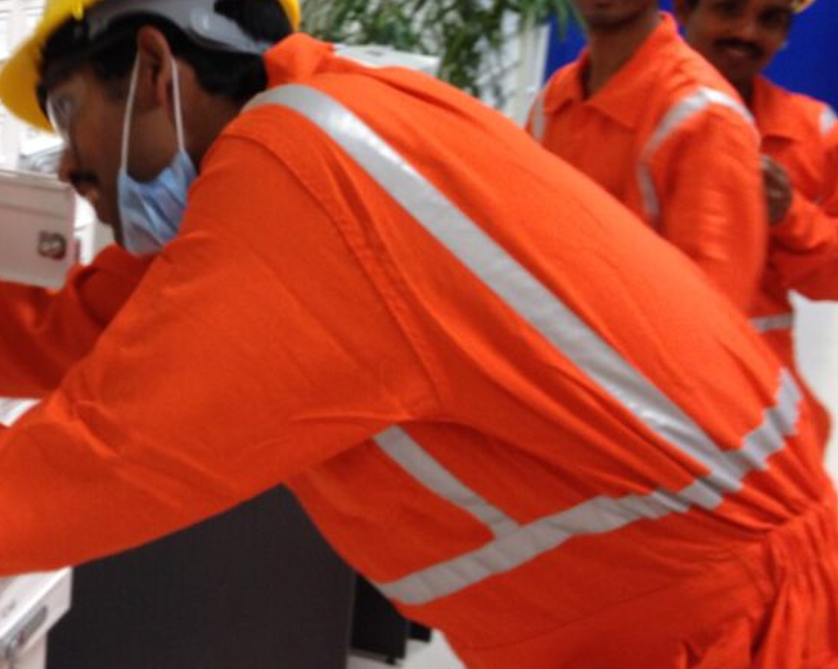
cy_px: 179
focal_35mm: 64
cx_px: 129
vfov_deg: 23.6
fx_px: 1586
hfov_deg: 28.7
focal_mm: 4.28
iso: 100
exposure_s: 1/20
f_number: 2.4
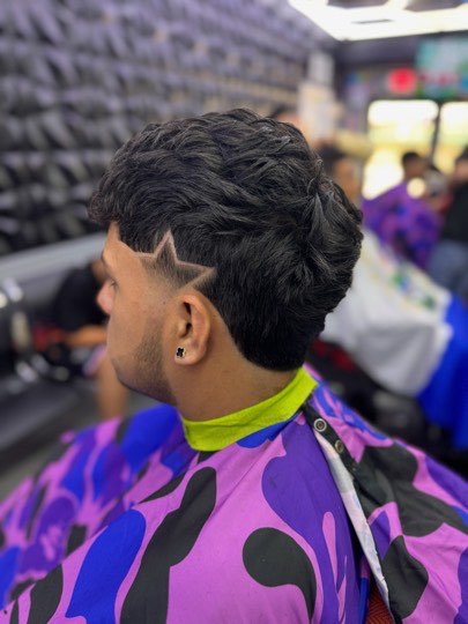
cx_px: 234
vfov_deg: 71.6
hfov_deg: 56.8
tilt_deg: -21.6
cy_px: 312
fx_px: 433
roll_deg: +0.0
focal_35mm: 24
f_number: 1.78
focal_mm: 6.76
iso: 160
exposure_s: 1/60
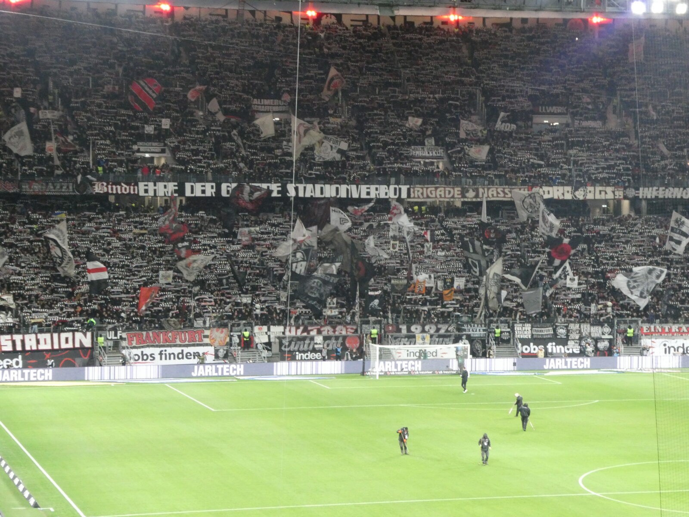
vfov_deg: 16.4
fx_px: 1791
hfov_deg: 21.8
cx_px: 344
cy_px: 258
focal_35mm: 90
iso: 1000
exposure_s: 1/80
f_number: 4.9
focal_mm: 16.1
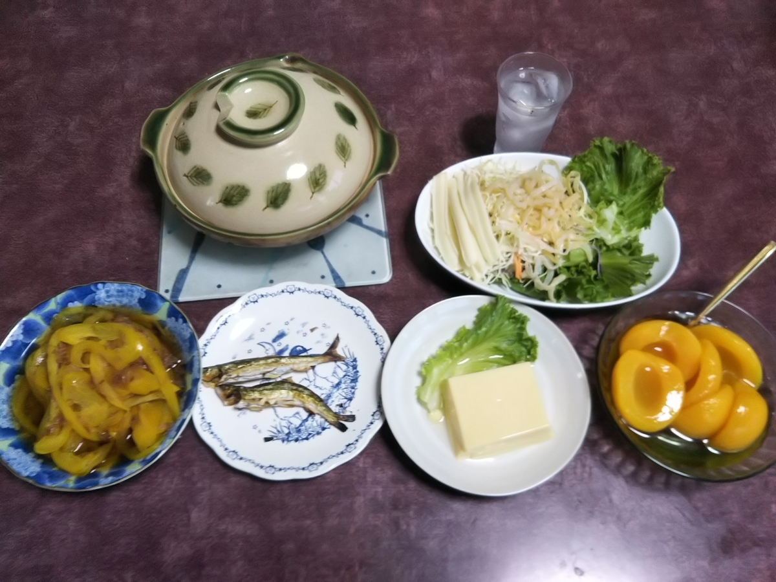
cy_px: 291
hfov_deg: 60.0
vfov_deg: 46.8
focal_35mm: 30
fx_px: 673
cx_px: 388
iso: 80
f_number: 2.2
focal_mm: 4
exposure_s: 1/30
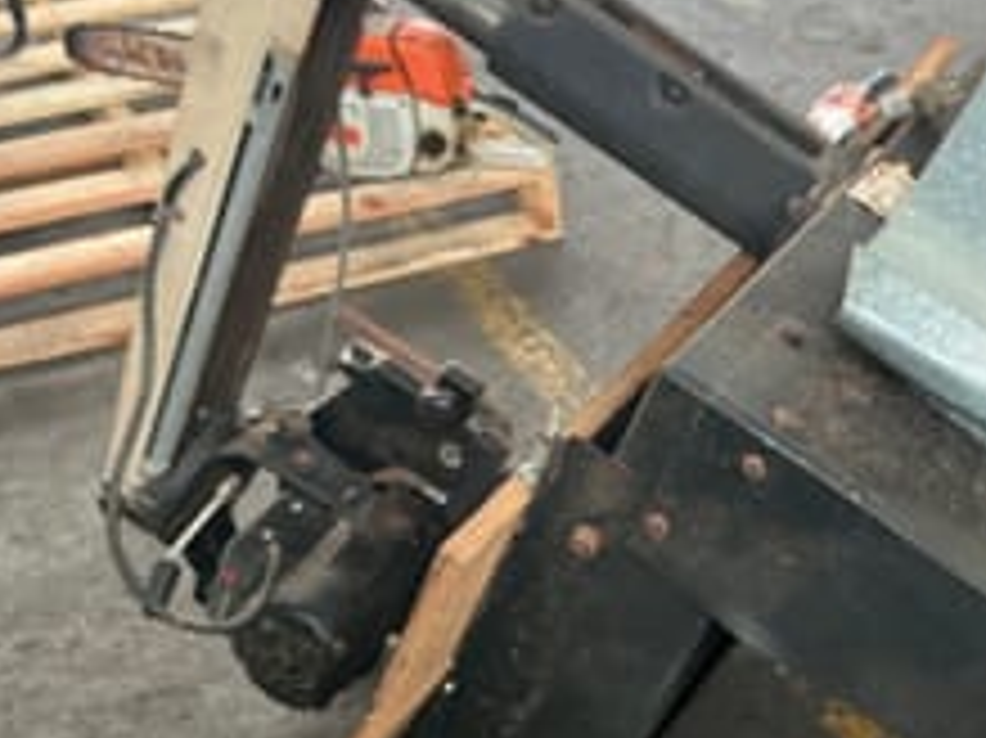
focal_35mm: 64
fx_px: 1822
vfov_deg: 22.6
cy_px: 592
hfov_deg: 29.5
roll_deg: -0.2
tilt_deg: -38.4
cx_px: 815
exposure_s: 1/60
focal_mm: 3
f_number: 1.8
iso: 200
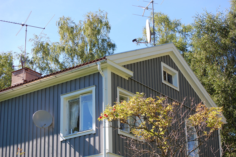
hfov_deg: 24.6
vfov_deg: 16.5
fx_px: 540
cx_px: 118
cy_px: 78
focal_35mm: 82
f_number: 8
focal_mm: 55
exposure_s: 1/250
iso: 200
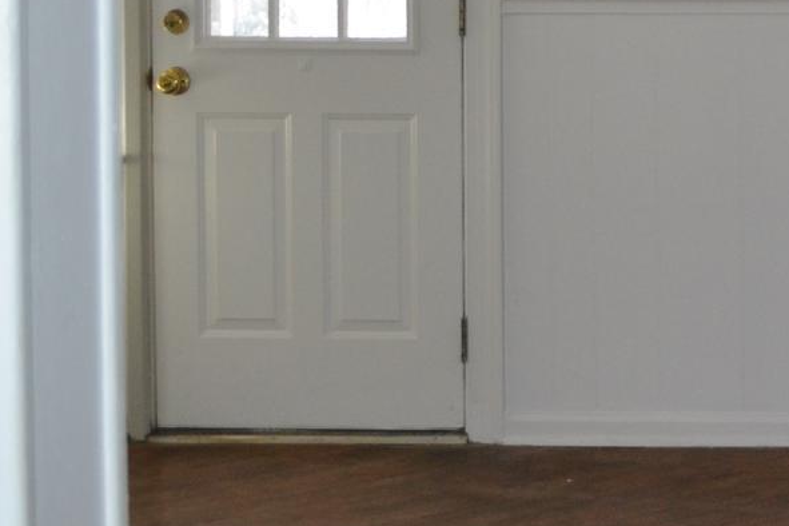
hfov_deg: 17.1
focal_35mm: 104
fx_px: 2279
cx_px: 1300
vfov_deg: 13.0
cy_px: -23
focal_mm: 20
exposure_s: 1/60
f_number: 3.8
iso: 720
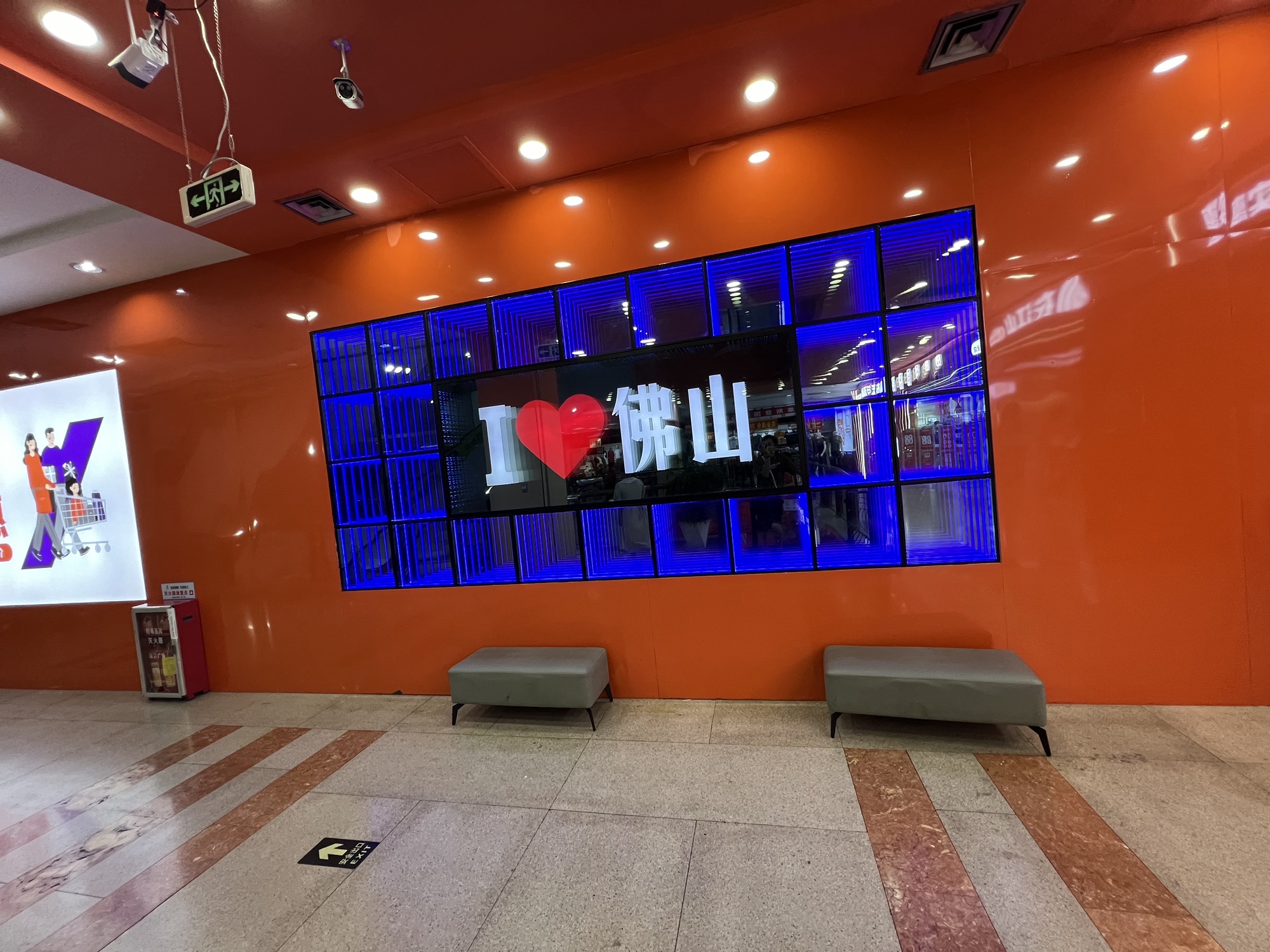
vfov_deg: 89.9
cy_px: 476
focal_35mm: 13
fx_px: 477
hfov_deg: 106.2
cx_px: 635
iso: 200
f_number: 1.8
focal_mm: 1.57
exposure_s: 1/100
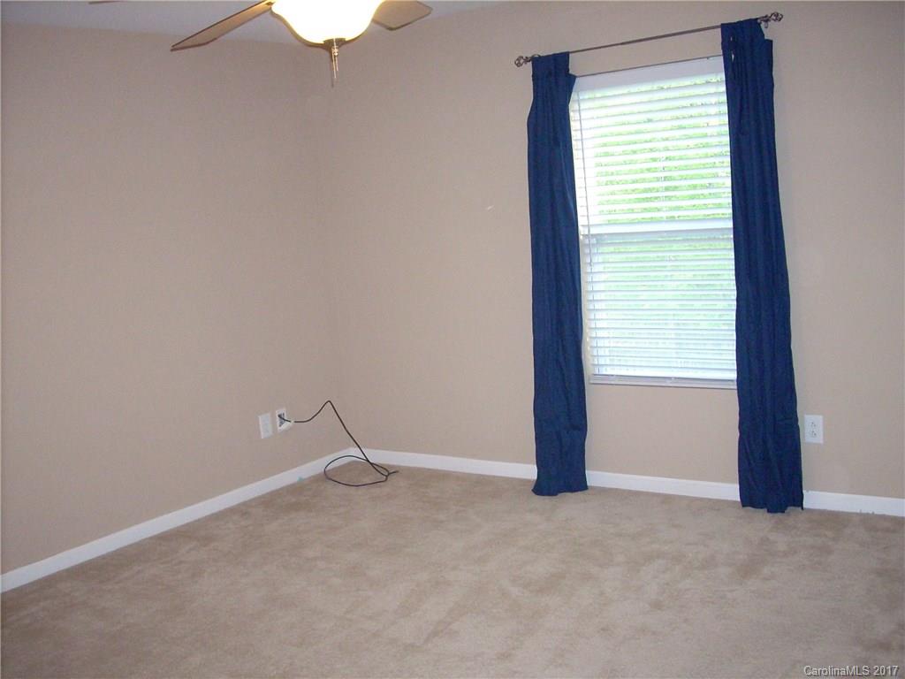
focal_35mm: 37
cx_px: 452
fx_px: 967
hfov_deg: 50.1
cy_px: 340
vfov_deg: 38.7
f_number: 2.8
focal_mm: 6.2
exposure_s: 1/60
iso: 400
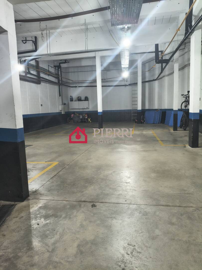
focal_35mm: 26
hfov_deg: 53.1
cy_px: 135
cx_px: 101
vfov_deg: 67.3
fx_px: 202
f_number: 1.8
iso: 671
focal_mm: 4.81
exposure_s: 1/59.9
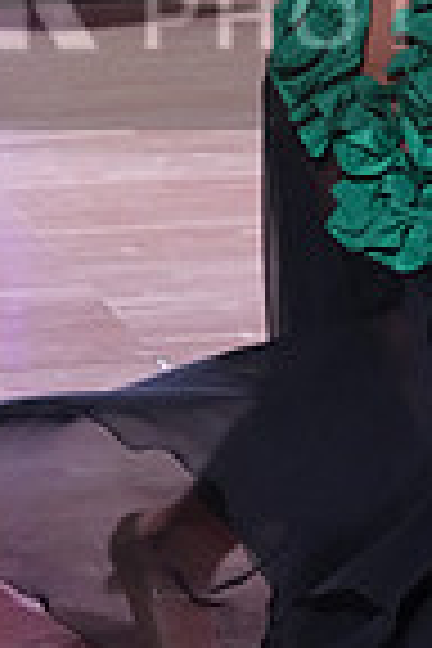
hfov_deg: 4.0
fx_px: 6228
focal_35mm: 346
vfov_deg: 5.9
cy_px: -18
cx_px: 416
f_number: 4.5
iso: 3200
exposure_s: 1/250
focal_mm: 86
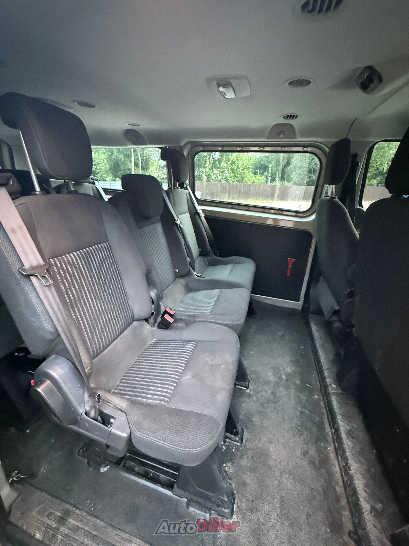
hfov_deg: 81.7
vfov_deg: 98.2
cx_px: 197
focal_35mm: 15
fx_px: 236
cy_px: 266
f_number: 2.2
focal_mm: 2.22
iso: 1600
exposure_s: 1/38
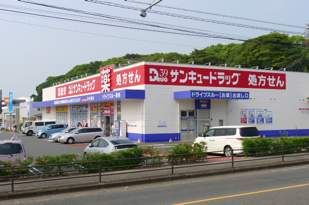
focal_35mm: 47
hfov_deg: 42.0
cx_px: 154
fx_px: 403
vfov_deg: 28.5
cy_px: 102
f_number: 4
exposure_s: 1/800
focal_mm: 10
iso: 80
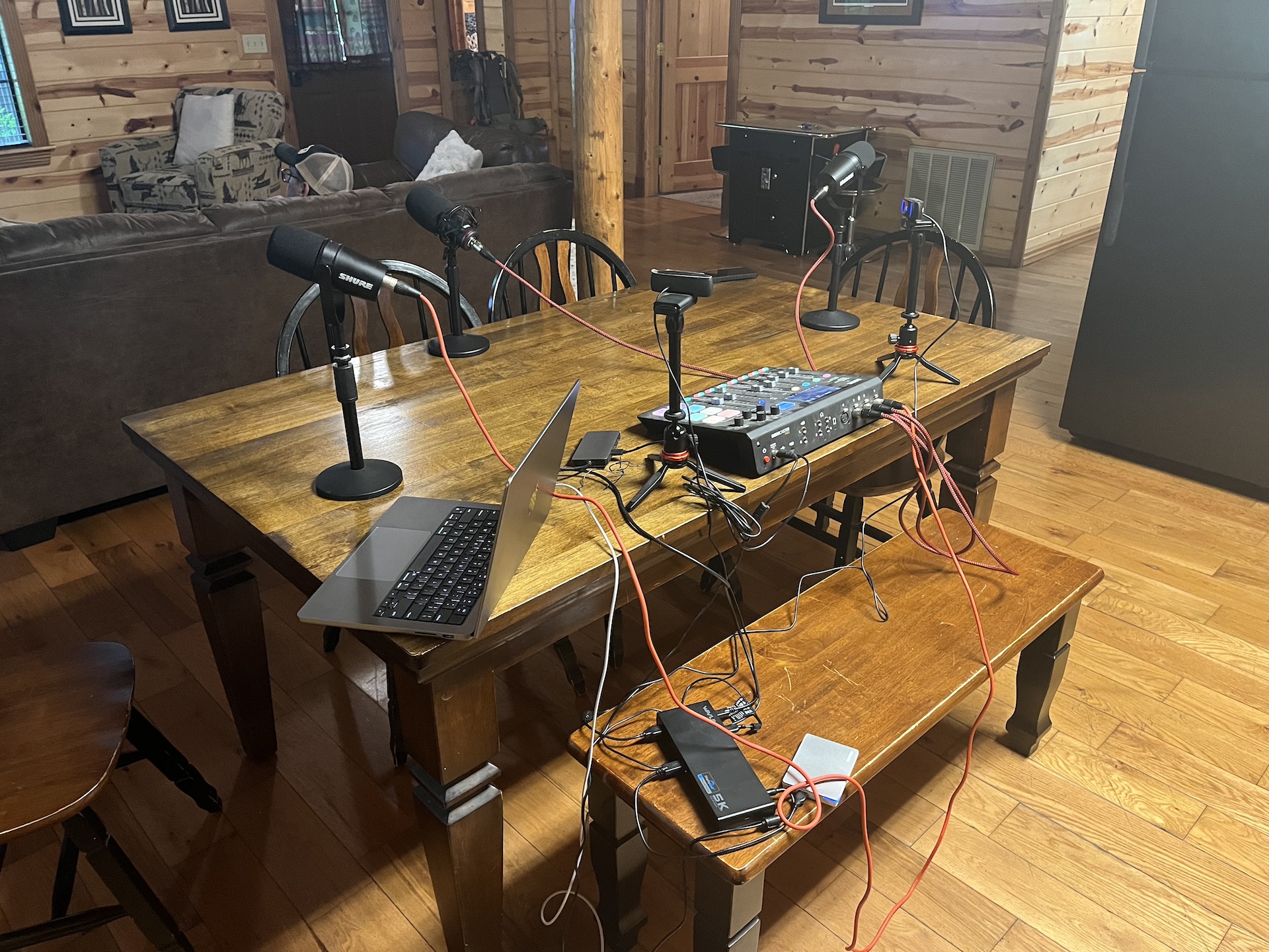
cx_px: 634
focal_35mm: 26
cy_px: 476
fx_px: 953
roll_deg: +0.8
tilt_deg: -26.9
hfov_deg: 67.3
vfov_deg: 53.1
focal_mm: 5.1
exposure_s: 1/40
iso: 500
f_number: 1.6
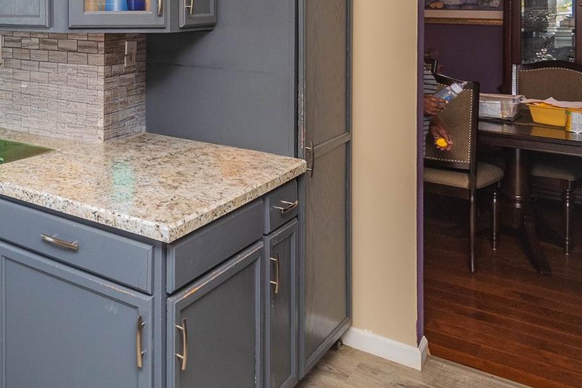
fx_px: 582
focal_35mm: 36
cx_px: 8
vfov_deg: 35.6
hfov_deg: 45.4
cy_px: 76
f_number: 5.6
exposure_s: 1/60
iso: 800
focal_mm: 10
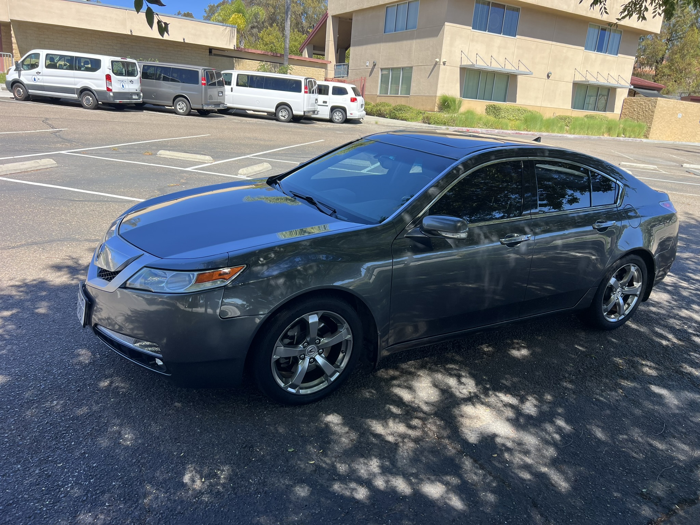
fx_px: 526
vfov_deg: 53.1
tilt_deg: -16.5
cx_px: 350
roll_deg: -3.8
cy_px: 262
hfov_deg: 67.3
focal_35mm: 26
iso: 50
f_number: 1.5
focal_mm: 5.7
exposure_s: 1/1295
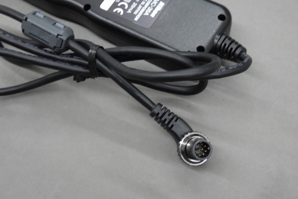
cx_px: 149
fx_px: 530
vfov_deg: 21.2
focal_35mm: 64
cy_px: 100
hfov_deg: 31.4
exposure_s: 1/80
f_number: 8
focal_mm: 23.39
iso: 2500
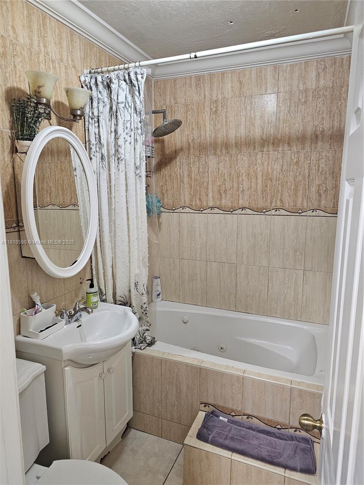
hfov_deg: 58.9
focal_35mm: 23
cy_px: 242
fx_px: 322
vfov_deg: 73.9
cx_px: 182
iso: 1000
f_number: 1.7
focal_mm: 6.3
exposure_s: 1/120
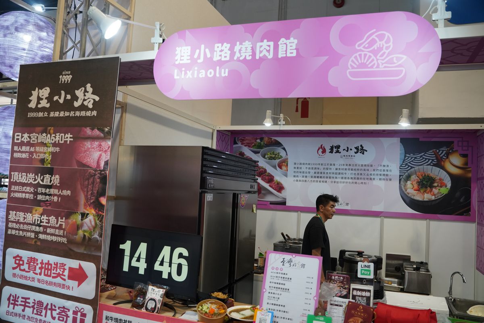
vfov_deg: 46.4
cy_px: 162
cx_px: 242
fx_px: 376
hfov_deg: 65.5
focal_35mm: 28
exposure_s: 1/160
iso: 1600
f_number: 4
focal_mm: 28
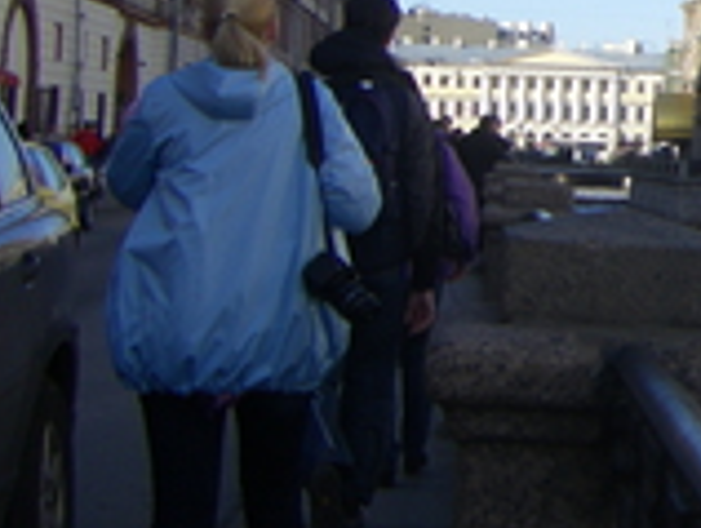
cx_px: 989
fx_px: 2190
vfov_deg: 13.5
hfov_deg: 16.8
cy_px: -27
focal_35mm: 108
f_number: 7
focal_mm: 6.3
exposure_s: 1/125
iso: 64
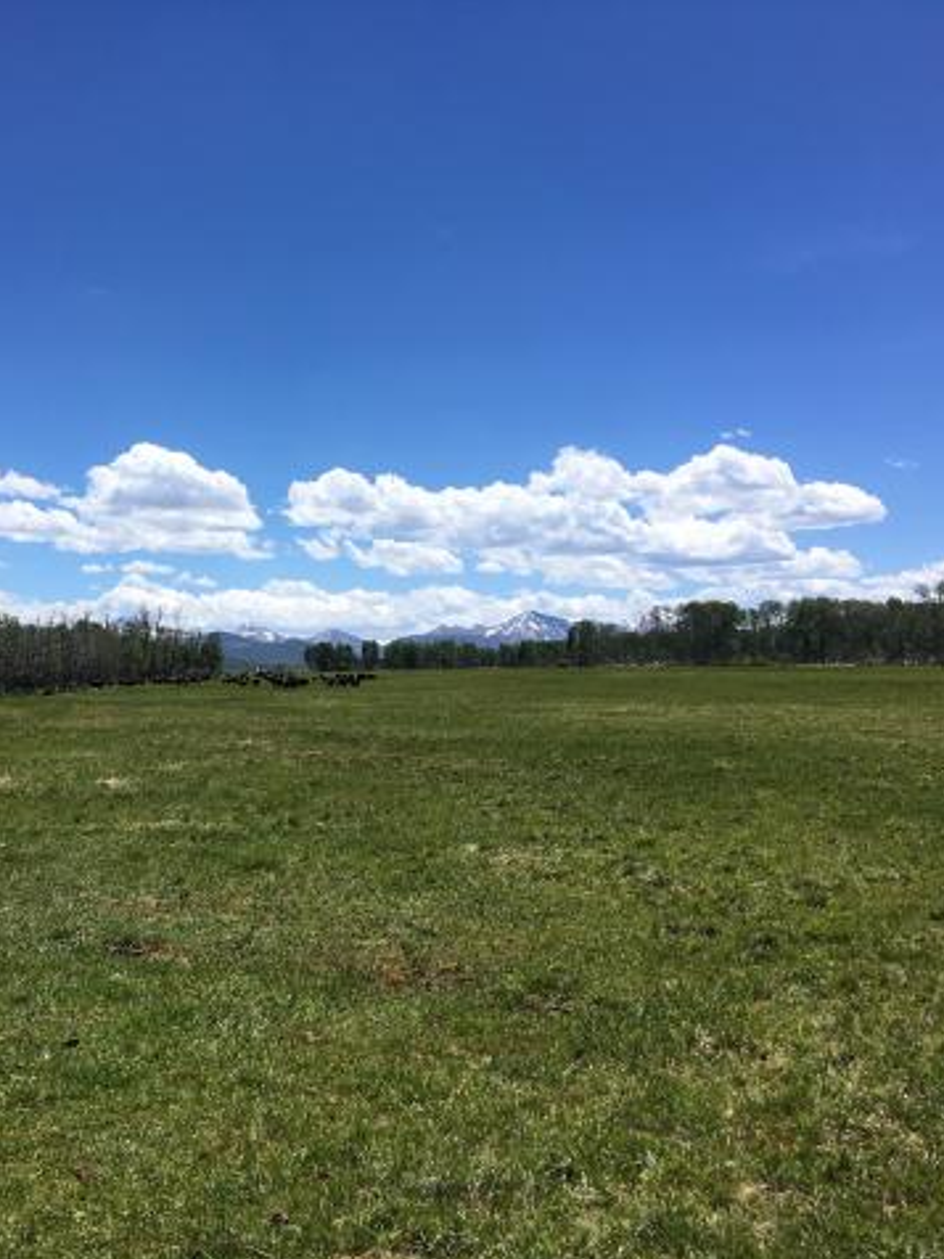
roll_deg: +2.9
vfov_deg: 47.9
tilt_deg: +3.0
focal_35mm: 39
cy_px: 632
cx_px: 288
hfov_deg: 36.3
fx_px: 1418
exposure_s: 1/2404
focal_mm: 4.15
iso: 25
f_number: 2.2
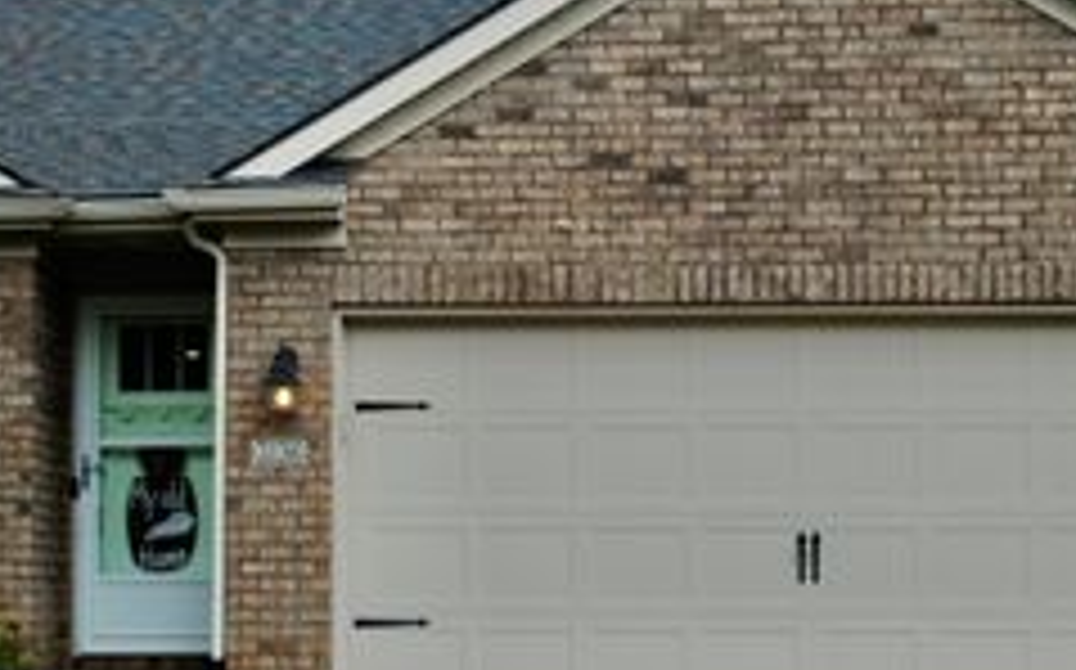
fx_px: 3194
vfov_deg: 11.9
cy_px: 546
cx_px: 392
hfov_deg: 19.1
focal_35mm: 109
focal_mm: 34
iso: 100
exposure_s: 1/250
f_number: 8
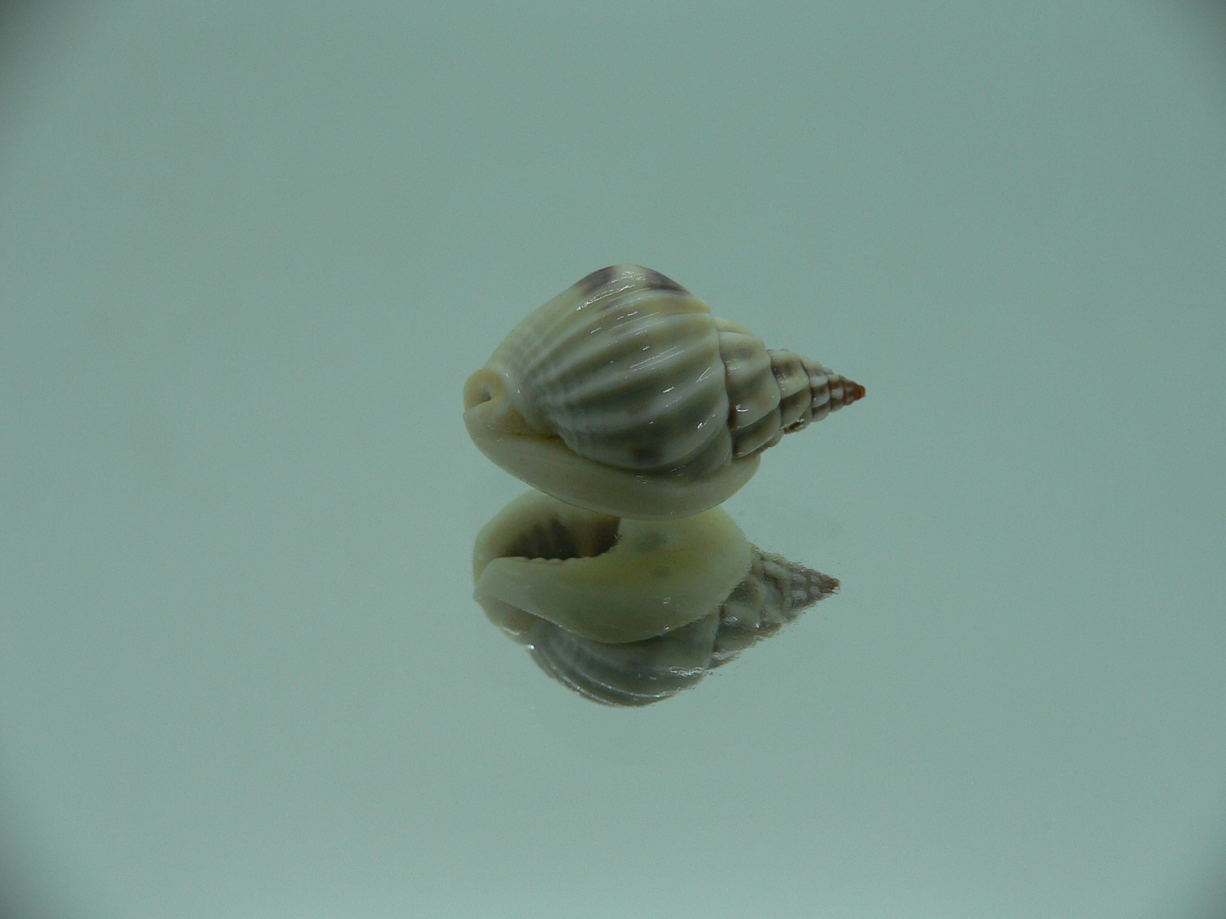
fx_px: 1240
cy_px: 460
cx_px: 613
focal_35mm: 35
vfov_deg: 40.7
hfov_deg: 52.6
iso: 80
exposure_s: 1/80
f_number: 2.8
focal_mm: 4.6
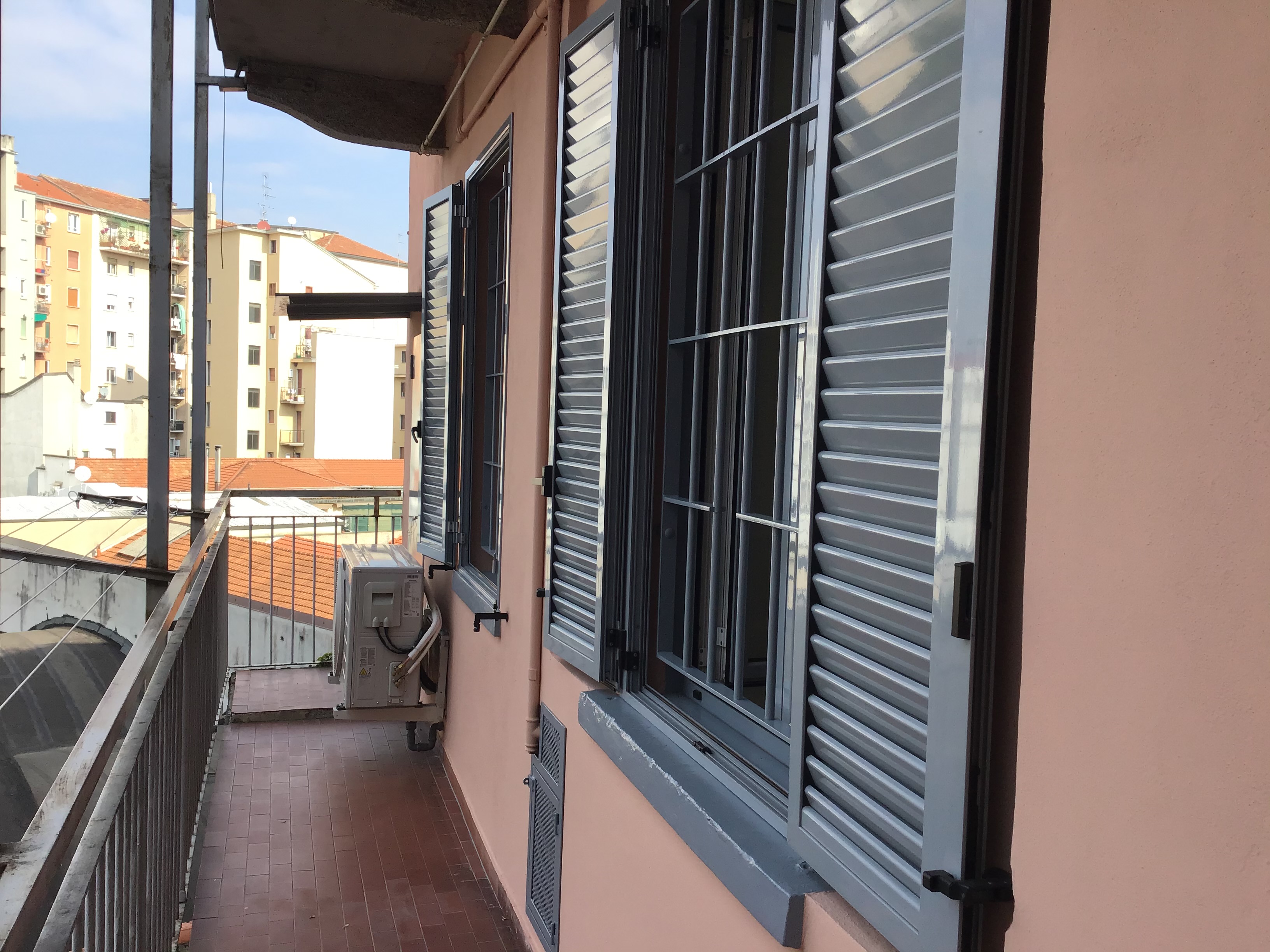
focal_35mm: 31
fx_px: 1137
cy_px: 476
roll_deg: -1.2
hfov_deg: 58.4
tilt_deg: -3.8
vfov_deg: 45.4
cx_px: 635
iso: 25
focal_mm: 3.3
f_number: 2.4
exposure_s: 1/550
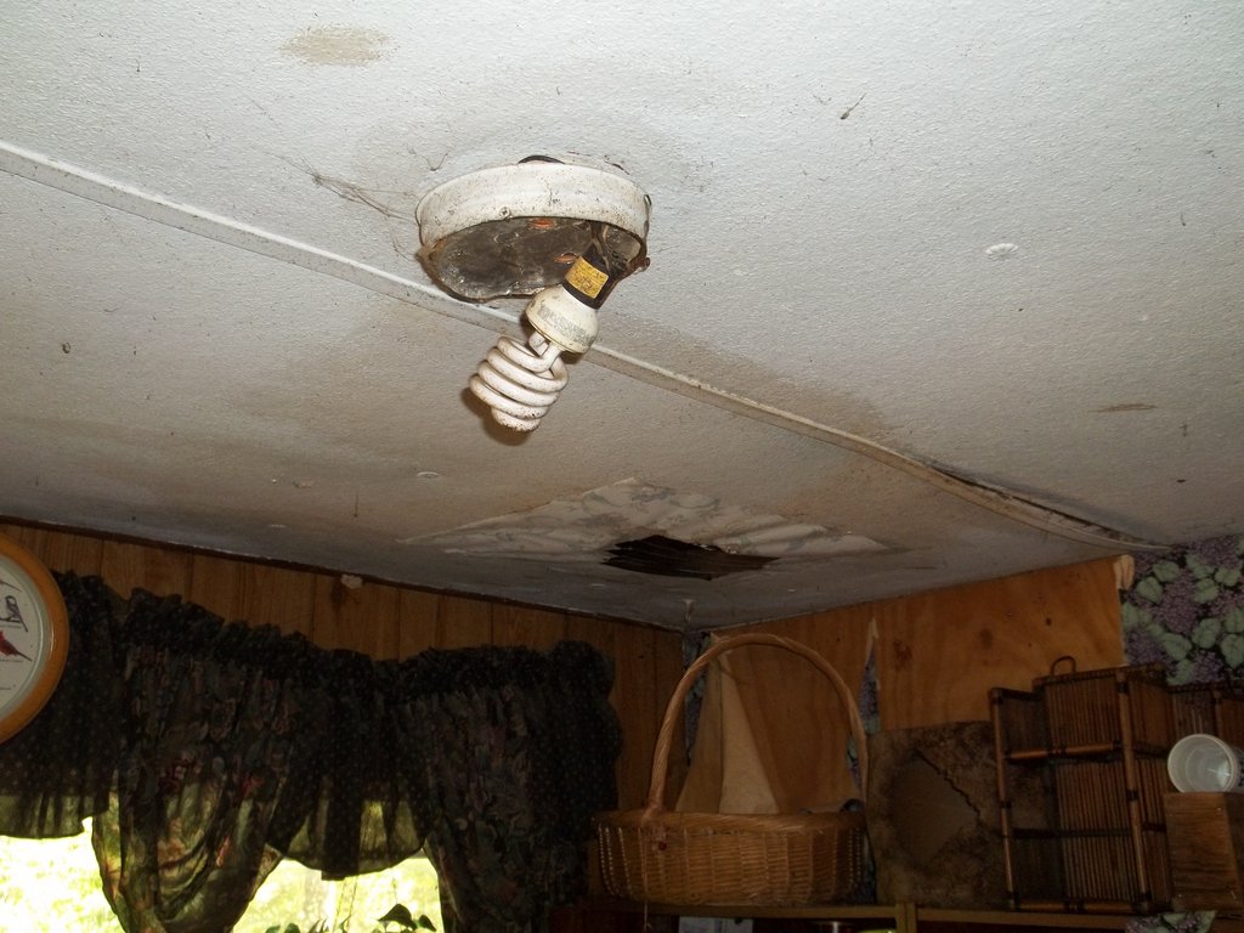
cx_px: 622
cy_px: 466
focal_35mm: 33
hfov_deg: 55.4
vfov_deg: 42.9
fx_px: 1186
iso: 160
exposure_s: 1/30
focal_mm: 5.9
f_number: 3.3
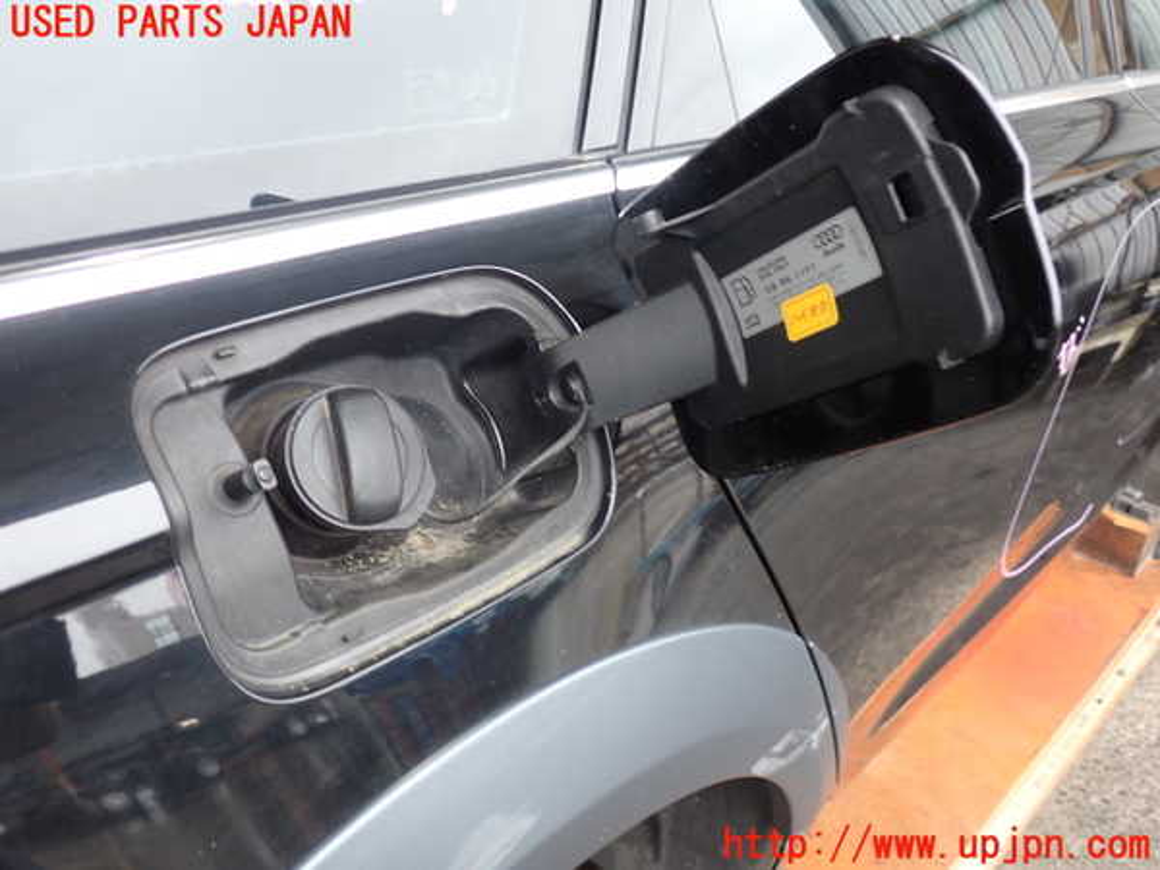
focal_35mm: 30
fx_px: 1005
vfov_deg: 46.8
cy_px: 435
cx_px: 580
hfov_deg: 60.0
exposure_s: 1/30
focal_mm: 5.4
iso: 200
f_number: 2.3
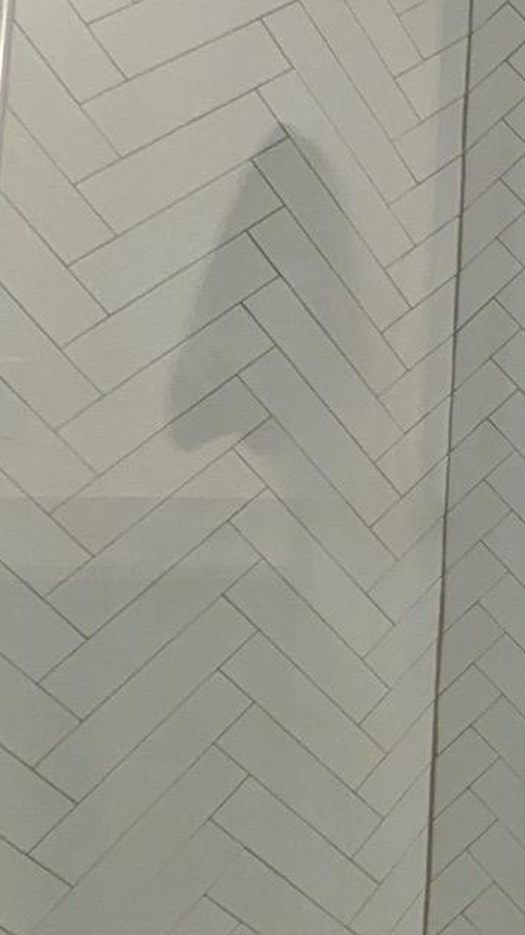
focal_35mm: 50
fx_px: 1239
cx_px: 1505
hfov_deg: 12.2
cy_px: 504
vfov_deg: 41.3
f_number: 2.2
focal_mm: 1.85
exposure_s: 1/120
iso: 46
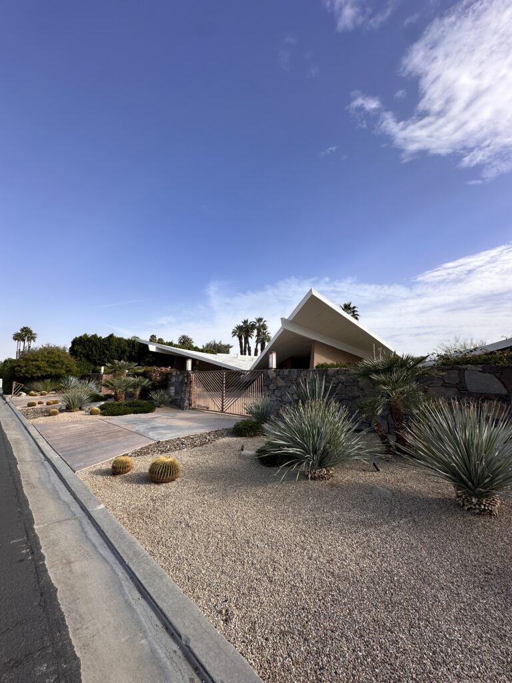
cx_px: 256
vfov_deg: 102.1
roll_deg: -0.3
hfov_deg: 85.7
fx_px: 276
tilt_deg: +8.0
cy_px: 342
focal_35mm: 14
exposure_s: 1/1490
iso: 50
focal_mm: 2.22
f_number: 2.2
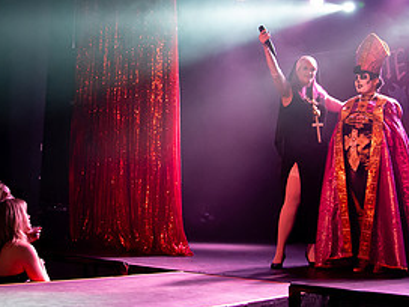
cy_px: 82
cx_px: 159
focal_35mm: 55
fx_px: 650
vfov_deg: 26.3
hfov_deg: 34.8
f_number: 4
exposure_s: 1/160
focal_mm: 24
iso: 6400
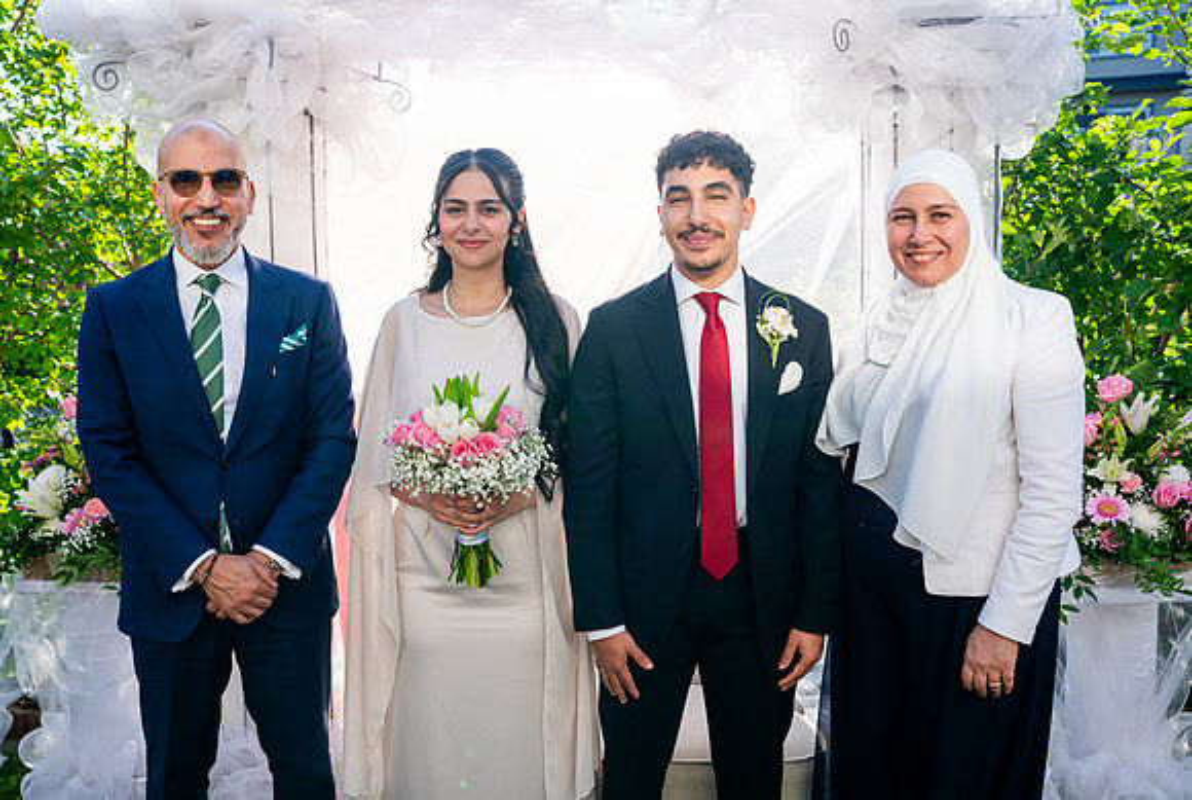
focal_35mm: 31
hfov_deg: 60.4
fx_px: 1021
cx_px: 544
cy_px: 429
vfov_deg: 42.7
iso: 200
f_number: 3.5
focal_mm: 28
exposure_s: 1/640
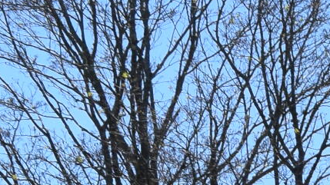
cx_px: 865
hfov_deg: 9.4
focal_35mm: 198
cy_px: 707
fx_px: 1732
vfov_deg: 5.4
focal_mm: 18
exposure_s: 1/400
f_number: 10
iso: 200
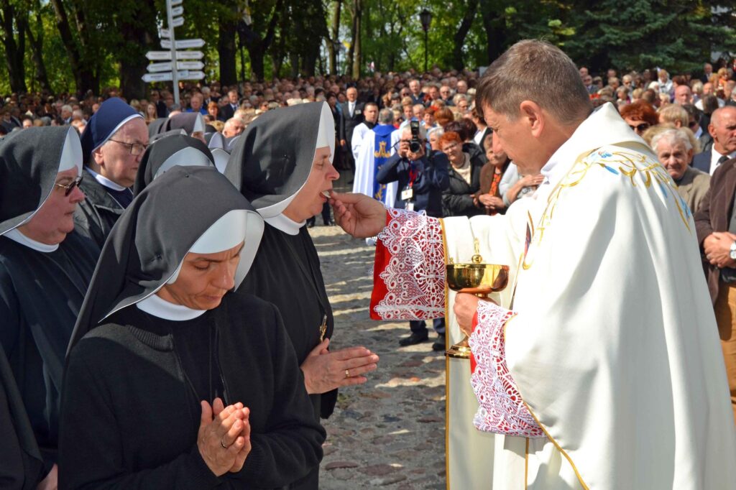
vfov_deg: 25.7
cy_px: 245
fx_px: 1073
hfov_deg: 37.9
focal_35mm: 52
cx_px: 368
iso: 100
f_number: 9
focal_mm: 35
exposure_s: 1/200
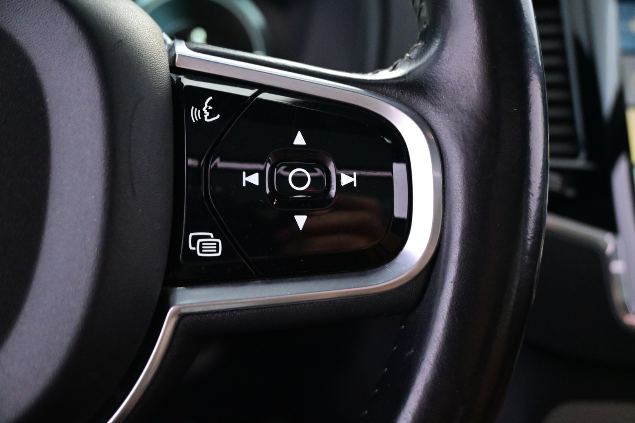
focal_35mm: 34
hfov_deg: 55.1
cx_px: 318
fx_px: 608
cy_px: 212
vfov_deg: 38.4
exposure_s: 1/40
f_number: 4.2
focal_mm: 23
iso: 5000
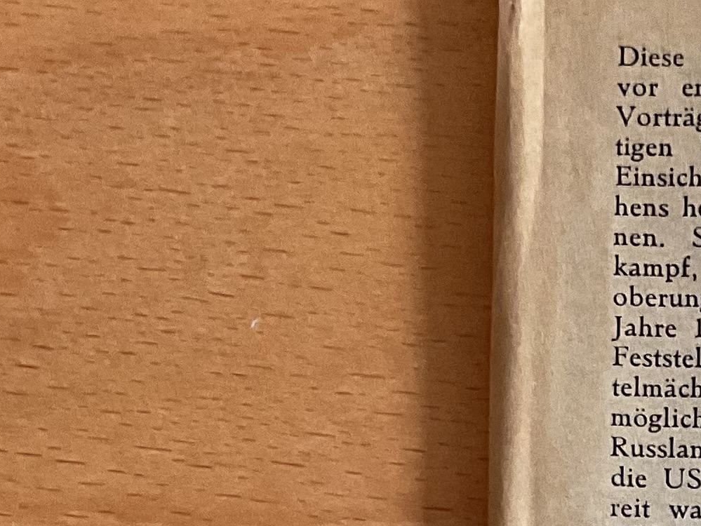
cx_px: 596
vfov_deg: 11.7
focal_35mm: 117
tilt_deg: -82.9
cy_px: 948
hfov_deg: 16.7
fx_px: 2370
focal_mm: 3
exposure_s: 1/60
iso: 80
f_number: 1.8
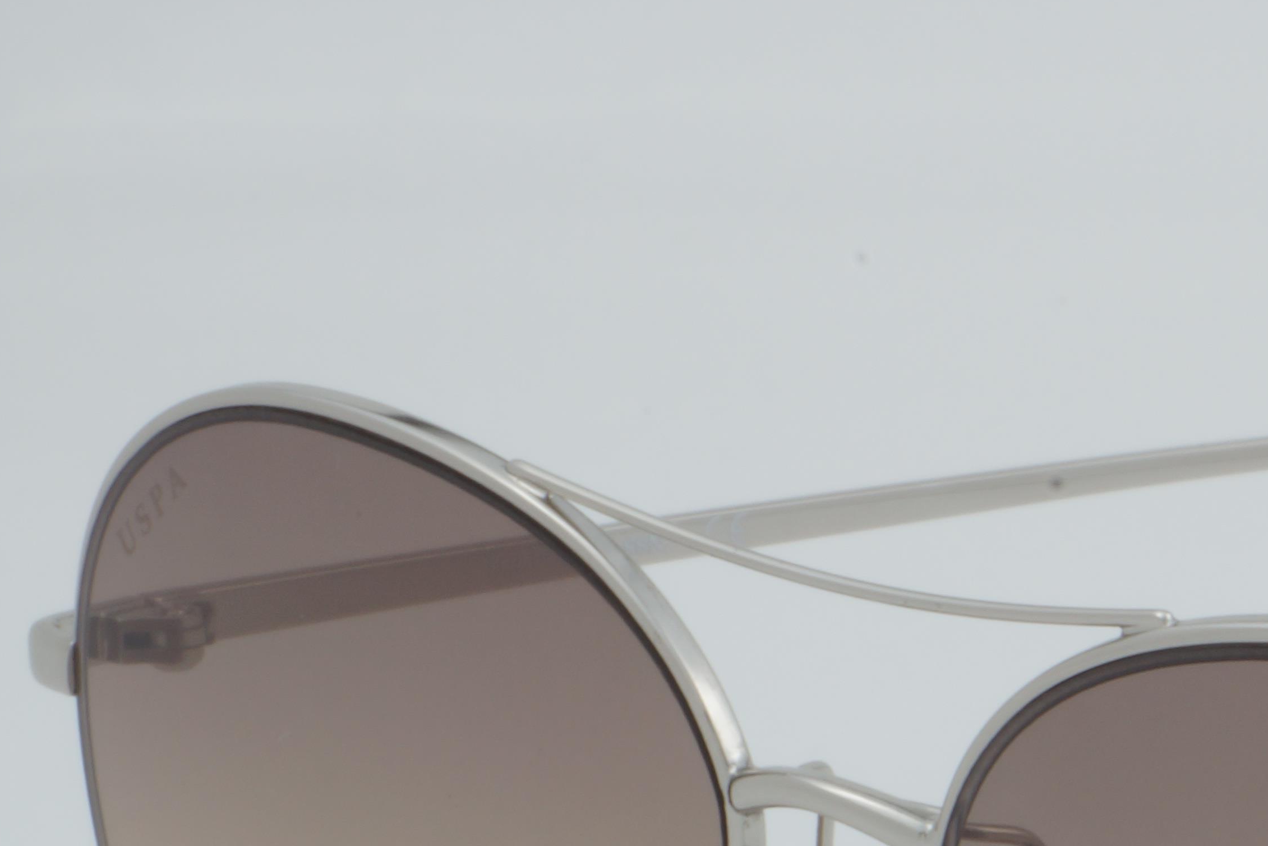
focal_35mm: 199
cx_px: 1675
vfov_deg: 6.8
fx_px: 7010
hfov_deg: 10.1
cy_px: 1115
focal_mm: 50
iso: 100
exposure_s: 1/3
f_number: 32
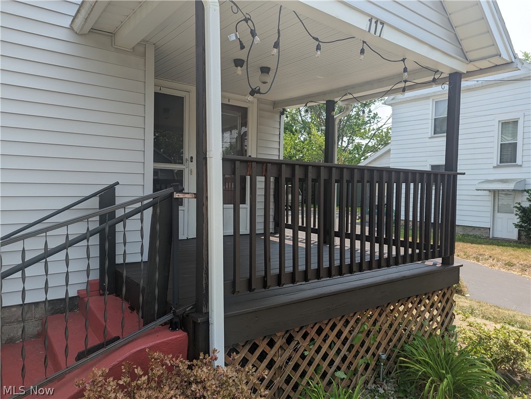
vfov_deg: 56.9
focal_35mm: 24
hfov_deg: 71.5
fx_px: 369
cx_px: 266
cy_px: 200
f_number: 1.85
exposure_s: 1/913
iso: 38
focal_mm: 6.81
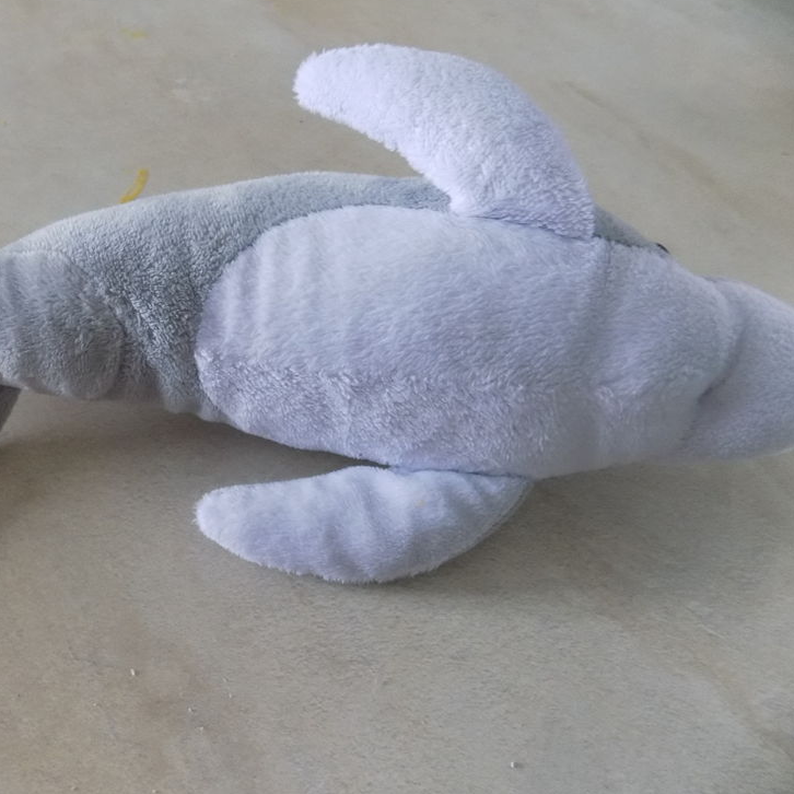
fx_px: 727
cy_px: 394
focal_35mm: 28
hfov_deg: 56.0
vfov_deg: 57.3
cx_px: 260
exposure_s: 1/30
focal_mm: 4
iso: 360
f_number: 3.1
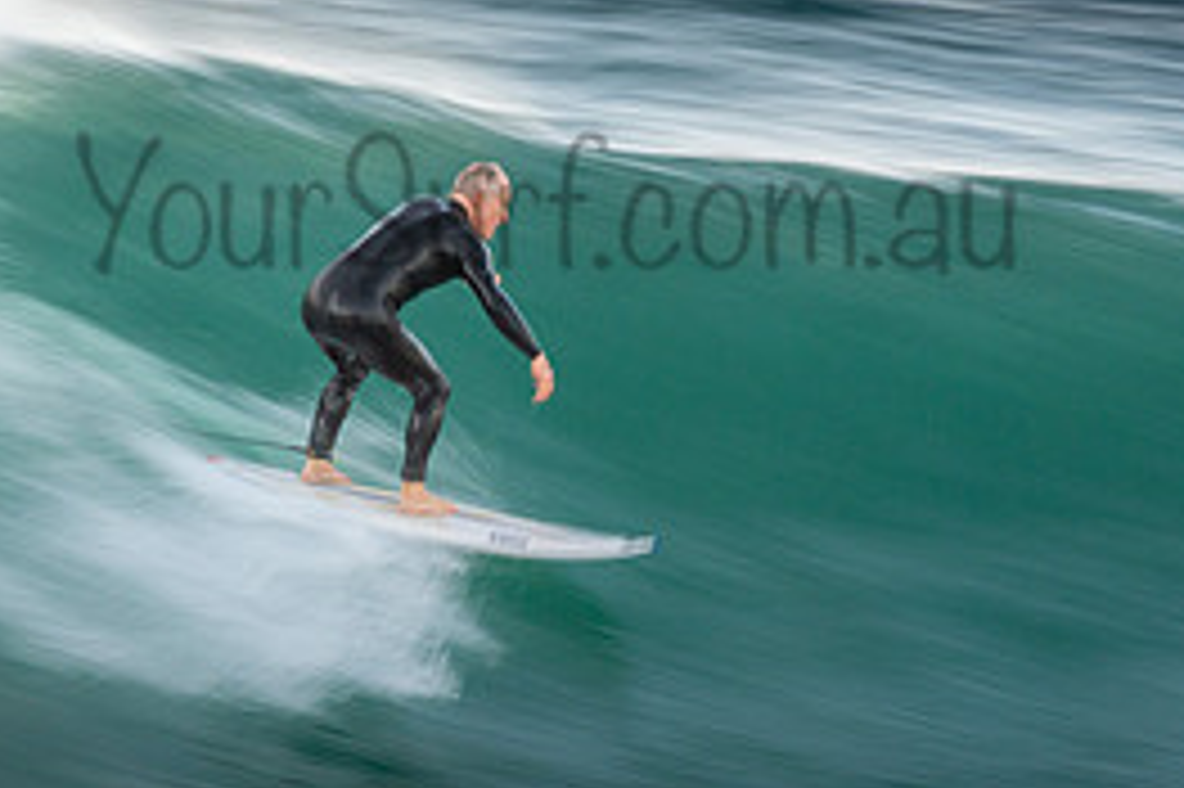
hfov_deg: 1.2
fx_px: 54395
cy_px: 164
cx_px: 540
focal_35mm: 1655
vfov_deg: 0.8
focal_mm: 500
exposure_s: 1/20
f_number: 8
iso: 100
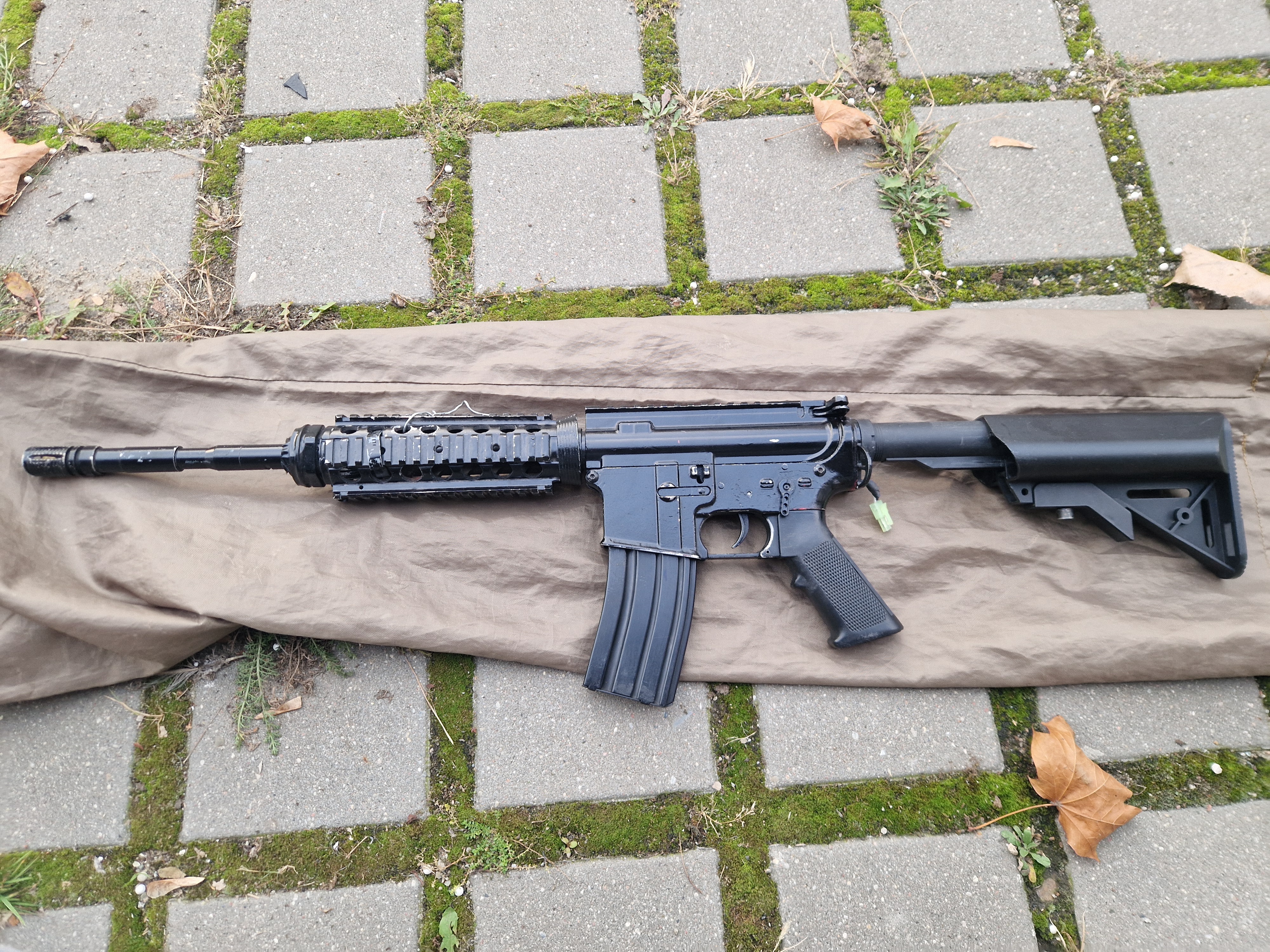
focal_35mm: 23
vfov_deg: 58.9
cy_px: 476
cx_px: 635
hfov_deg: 73.9
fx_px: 844
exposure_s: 1/182
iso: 50
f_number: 1.8
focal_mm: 5.4
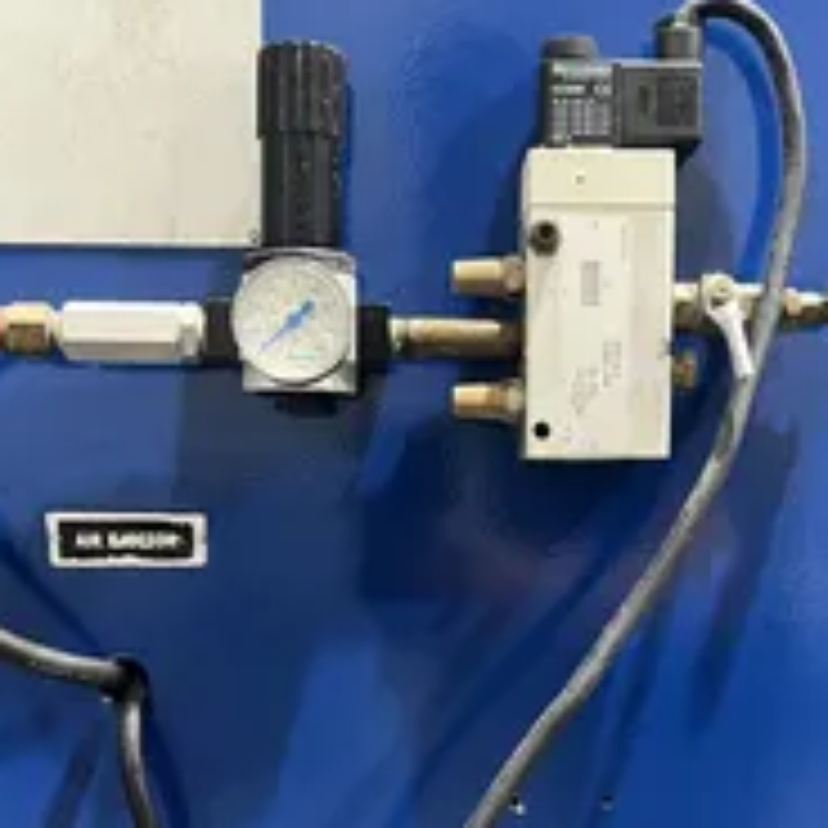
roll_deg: +0.5
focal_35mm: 50
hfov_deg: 34.0
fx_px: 1353
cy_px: 648
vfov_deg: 33.2
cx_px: 450
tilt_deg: -9.2
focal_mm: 5.7
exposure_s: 1/40
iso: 400
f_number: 1.5
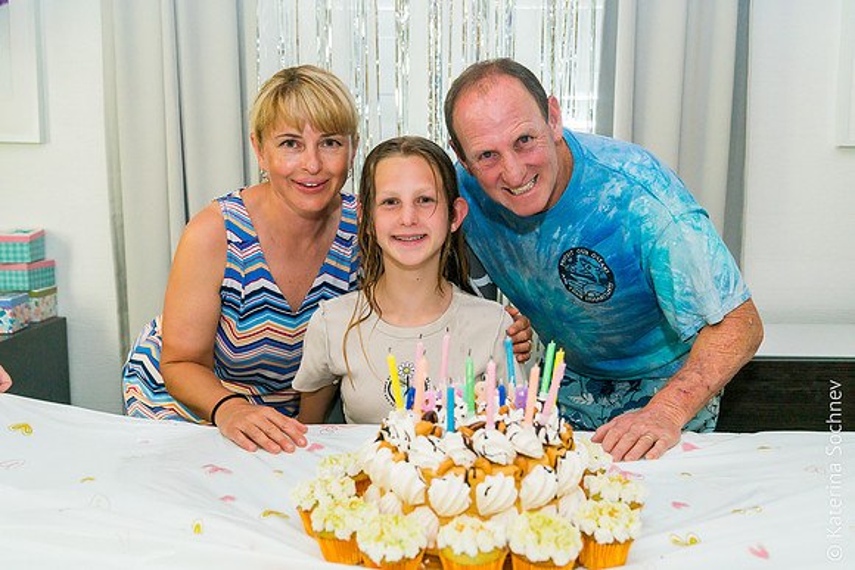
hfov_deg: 53.3
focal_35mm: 36
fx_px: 851
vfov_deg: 37.0
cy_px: 300
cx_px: 451
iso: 5000
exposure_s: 1/250
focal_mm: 34
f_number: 4.5
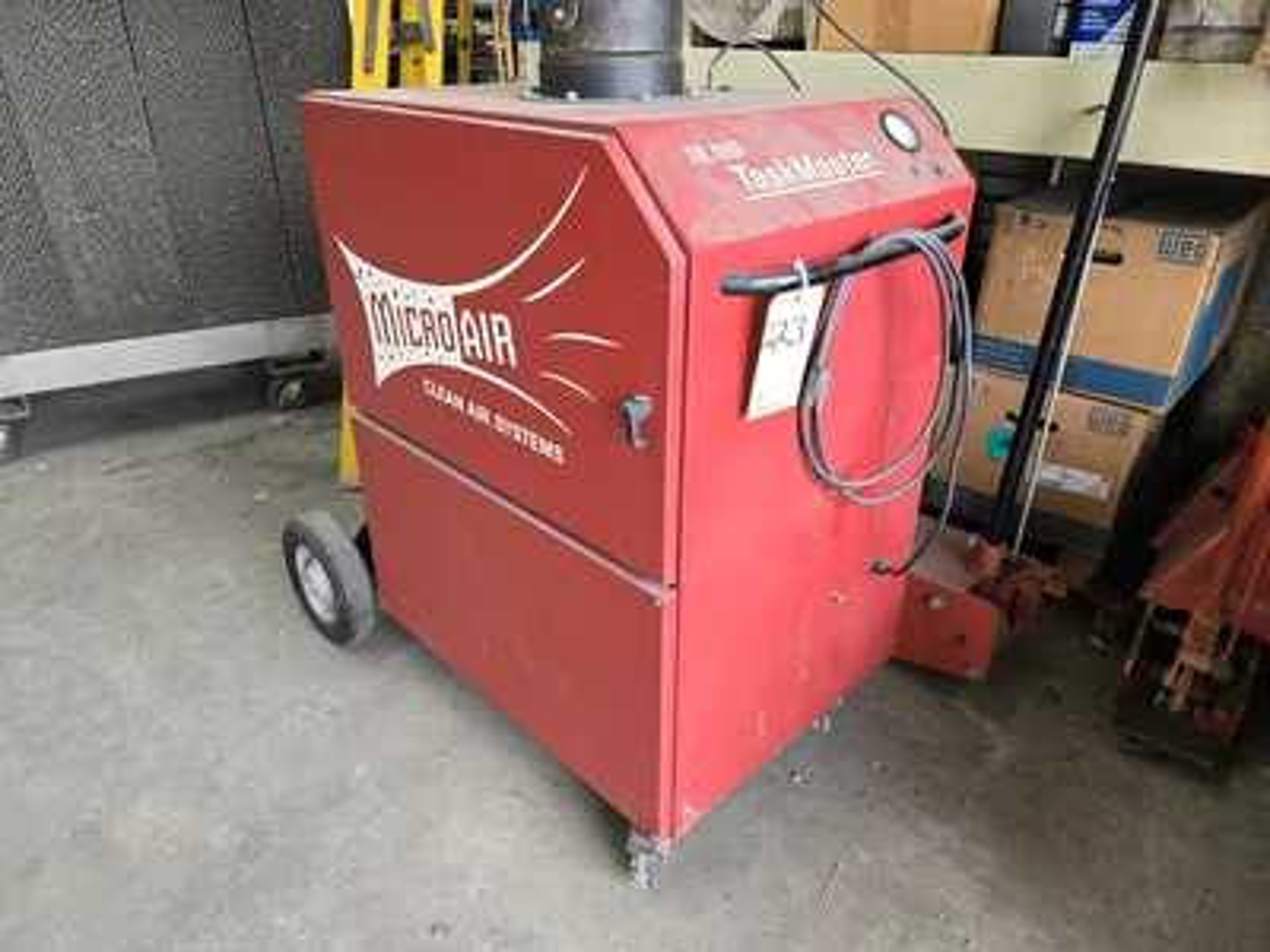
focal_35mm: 23
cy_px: 476
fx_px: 844
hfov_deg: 73.9
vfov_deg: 58.9
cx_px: 635
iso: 250
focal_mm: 5.4
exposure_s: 1/120
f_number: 1.8
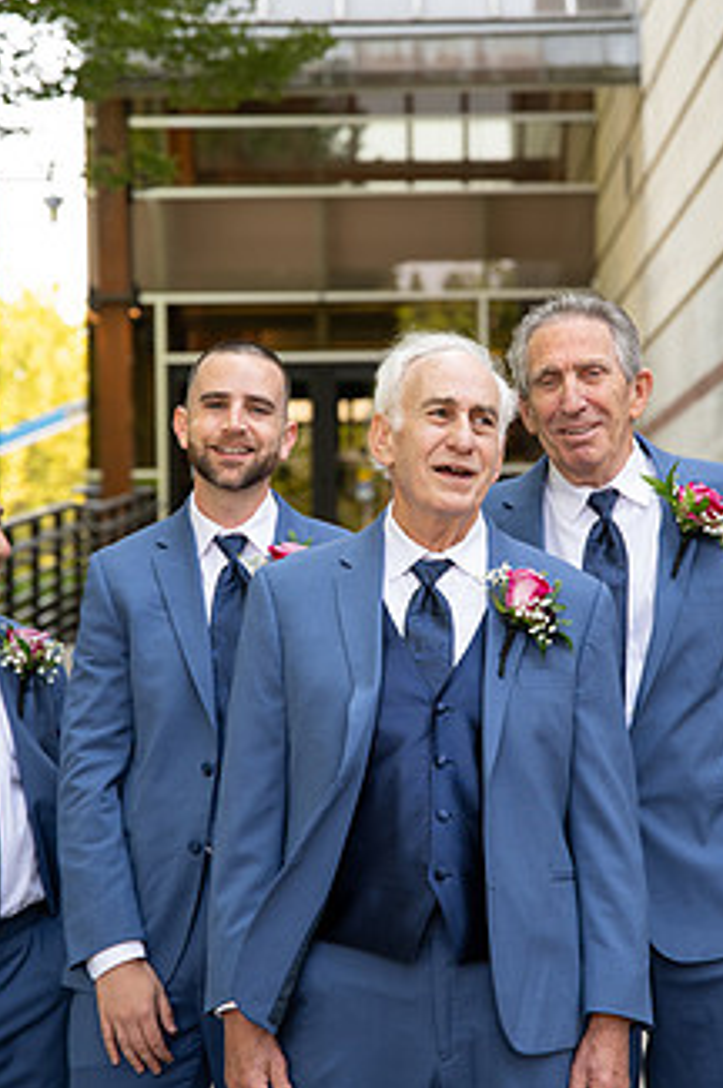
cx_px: 408
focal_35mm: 97
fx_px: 2928
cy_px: 546
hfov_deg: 14.1
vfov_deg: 21.0
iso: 800
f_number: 4
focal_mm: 70
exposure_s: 1/400
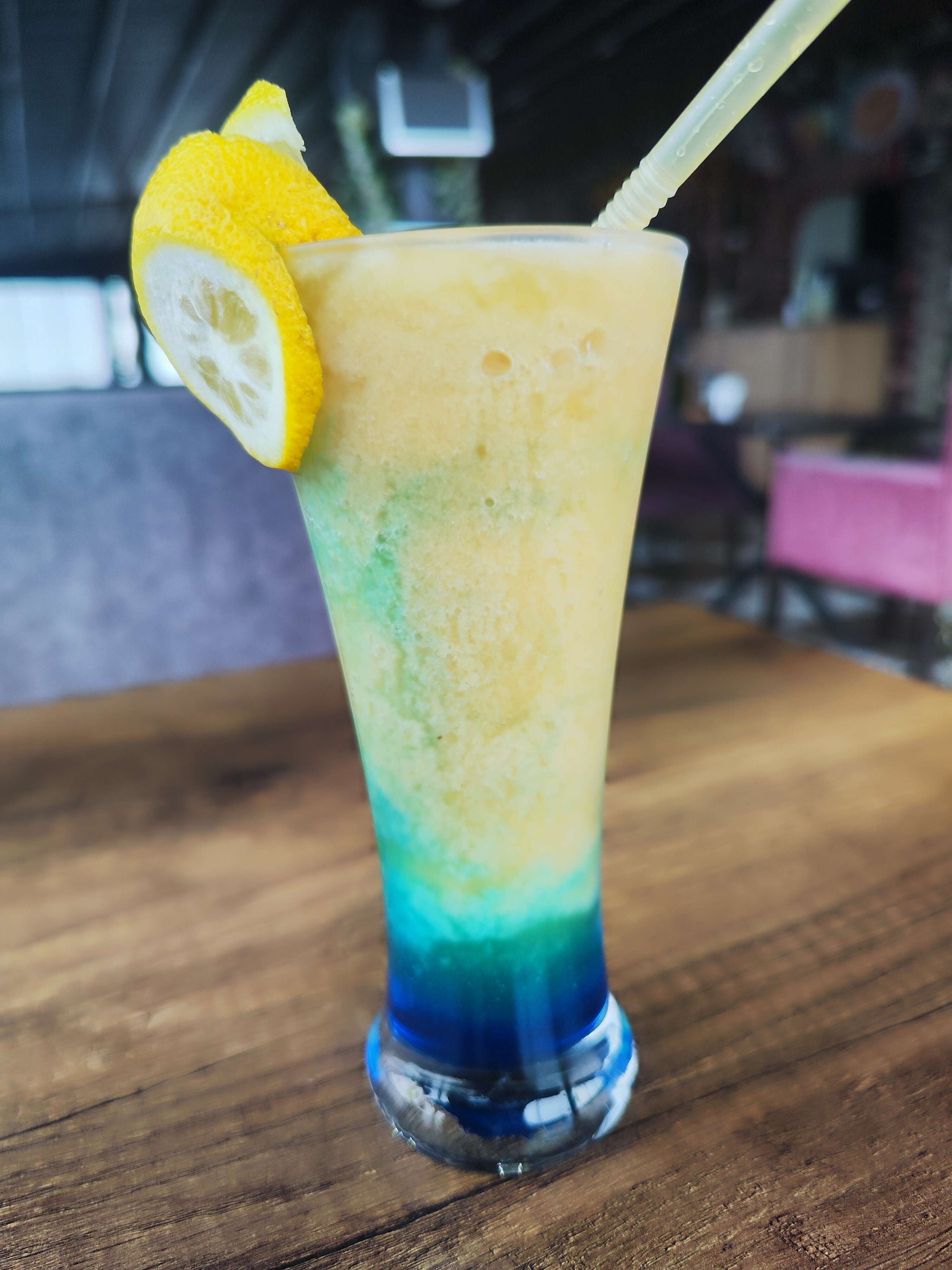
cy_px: 635
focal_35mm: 23
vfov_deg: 73.9
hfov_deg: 58.9
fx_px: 843
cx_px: 476
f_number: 1.69
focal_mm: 7.01
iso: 225
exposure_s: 1/120
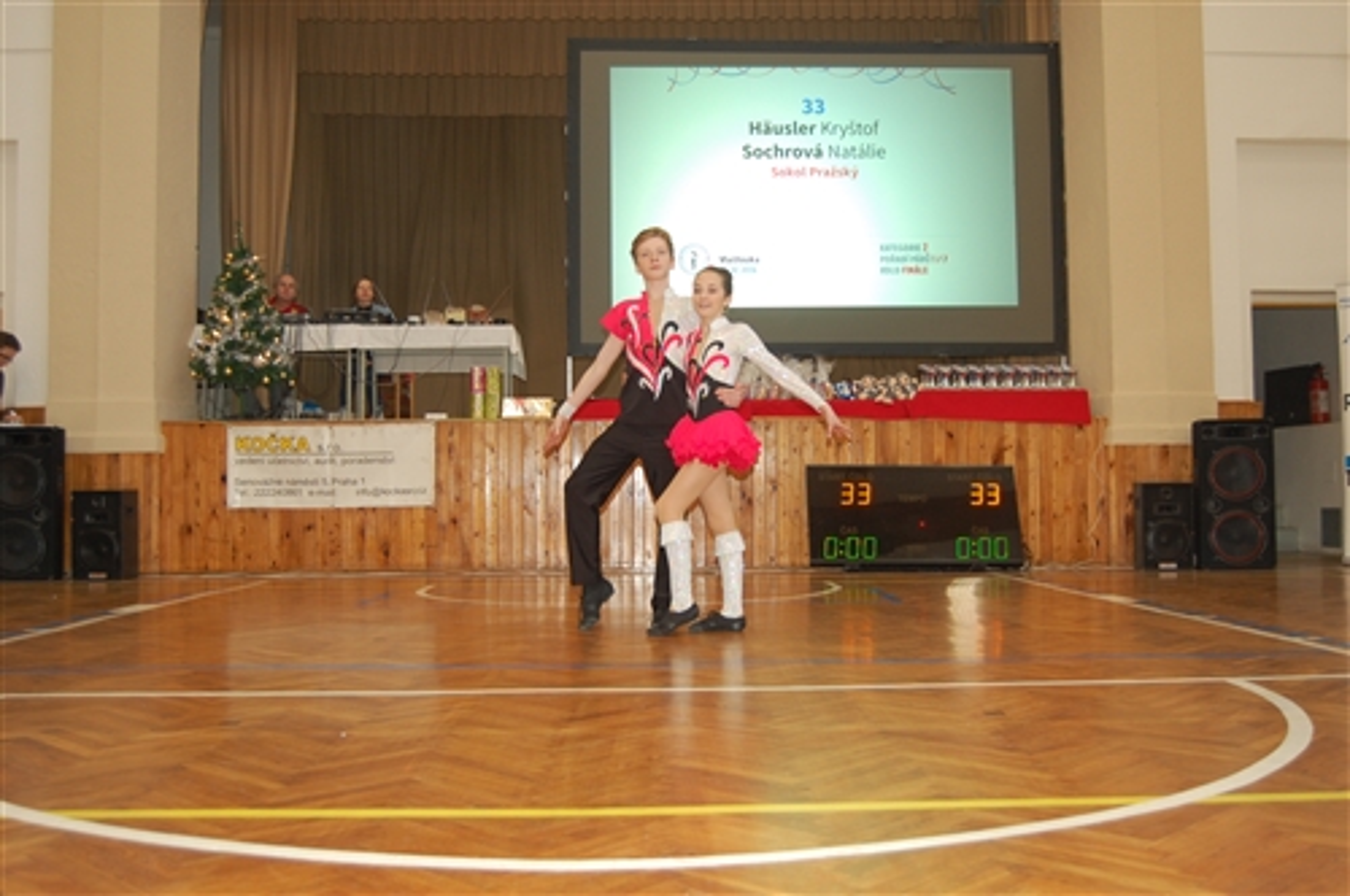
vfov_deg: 38.3
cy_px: 448
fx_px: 1292
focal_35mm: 34
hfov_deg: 55.2
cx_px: 675
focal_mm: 23
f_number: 3.8
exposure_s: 1/60
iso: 400
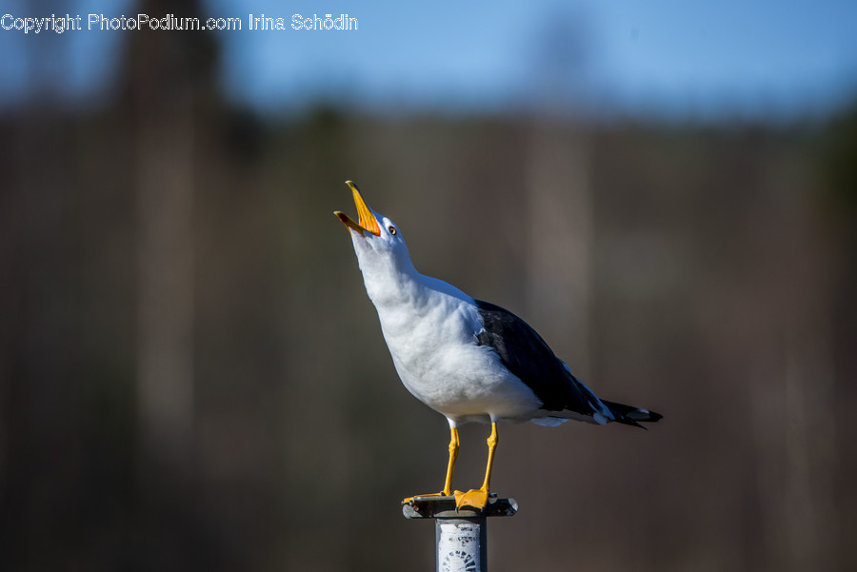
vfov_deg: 2.3
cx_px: 428
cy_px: 286
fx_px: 14290
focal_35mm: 600
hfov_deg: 3.4
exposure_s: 1/2000
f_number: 6.3
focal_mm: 600
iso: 250
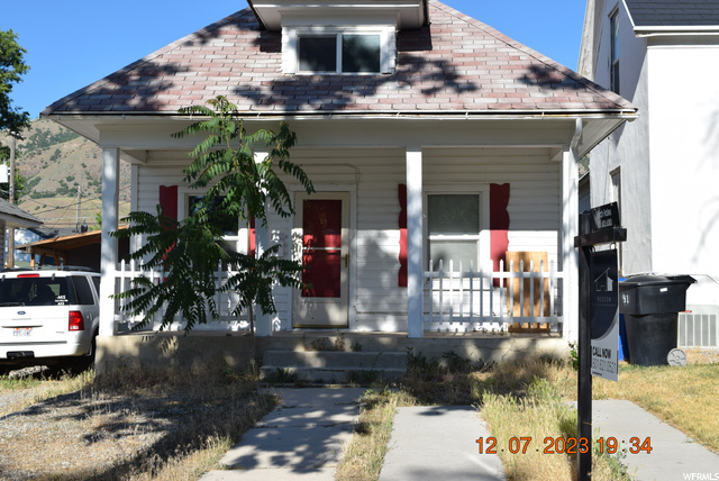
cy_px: 240
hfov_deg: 35.0
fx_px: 1139
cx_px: 360
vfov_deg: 23.8
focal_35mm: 57
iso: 200
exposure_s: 1/400
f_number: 10
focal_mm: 38
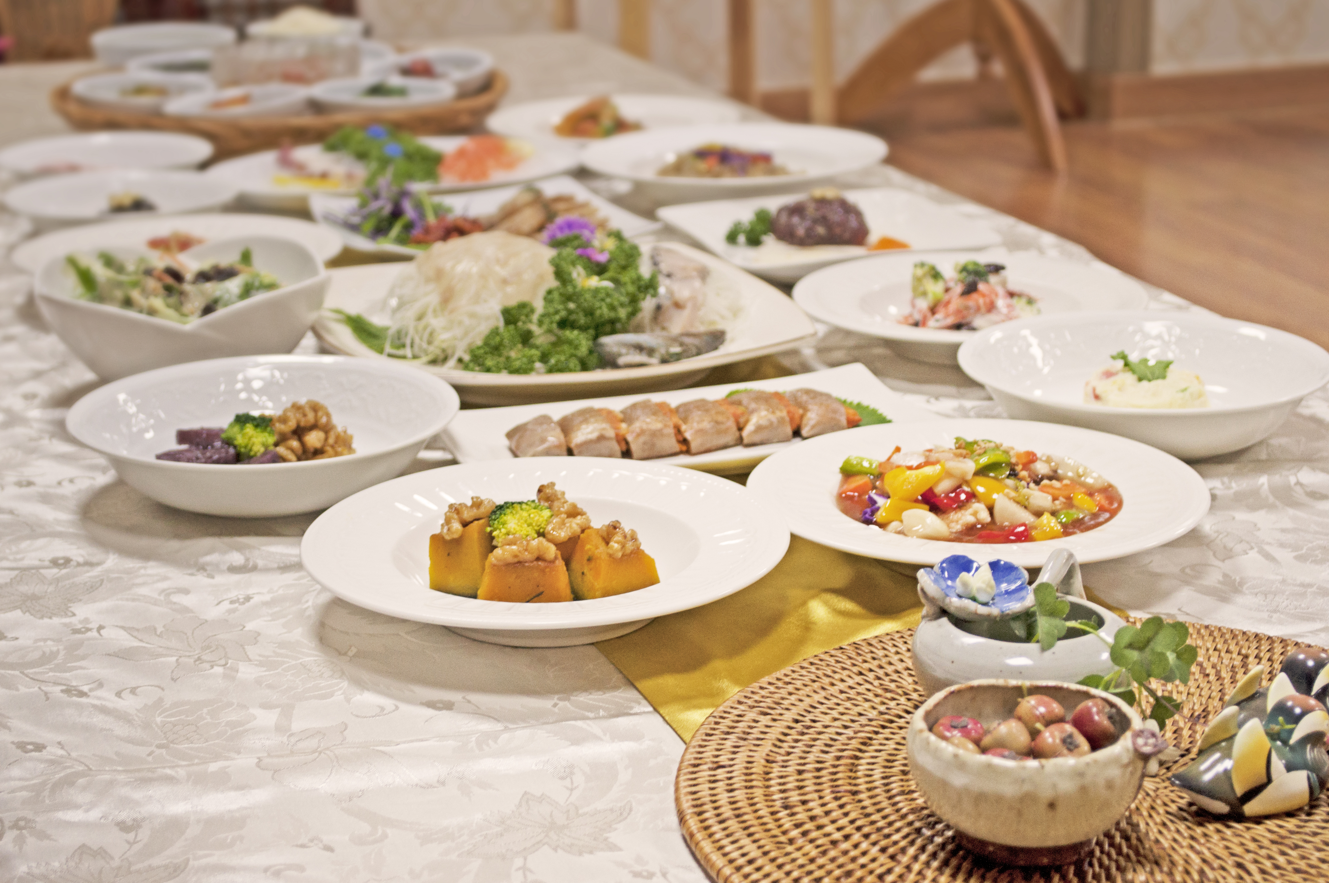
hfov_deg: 31.9
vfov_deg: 21.5
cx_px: 664
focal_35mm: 63
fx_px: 2323
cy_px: 442
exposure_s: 1/60
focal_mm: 42
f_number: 5.3
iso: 500
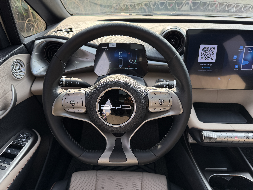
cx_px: 126
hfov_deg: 71.6
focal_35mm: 24
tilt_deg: -32.5
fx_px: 175
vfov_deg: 56.8
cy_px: 95
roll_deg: -1.0
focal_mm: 6.76
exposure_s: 1/456
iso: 80
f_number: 1.78
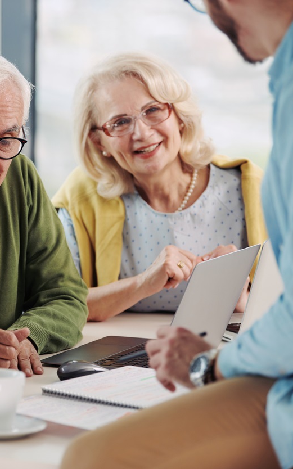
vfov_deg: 11.2
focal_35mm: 187
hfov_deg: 7.0
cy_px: 234
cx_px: -2
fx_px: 2390
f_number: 2.8
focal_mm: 122
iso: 200
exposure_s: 1/160
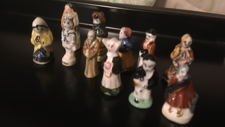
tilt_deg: -35.2
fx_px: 191
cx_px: 113
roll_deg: +0.9
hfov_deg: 61.0
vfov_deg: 36.7
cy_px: 64
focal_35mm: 32
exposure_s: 1/17
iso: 400
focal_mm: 4.15
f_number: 2.2
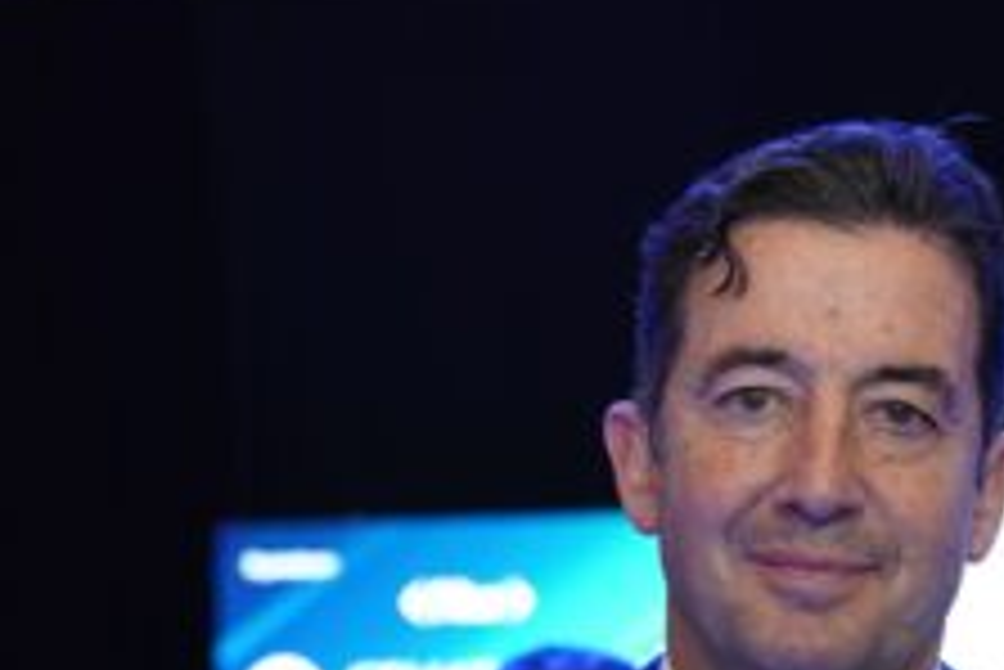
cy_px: 868
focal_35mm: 106
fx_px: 2958
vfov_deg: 12.5
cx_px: 738
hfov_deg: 19.1
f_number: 2.8
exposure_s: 1/200
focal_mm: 34
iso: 1600
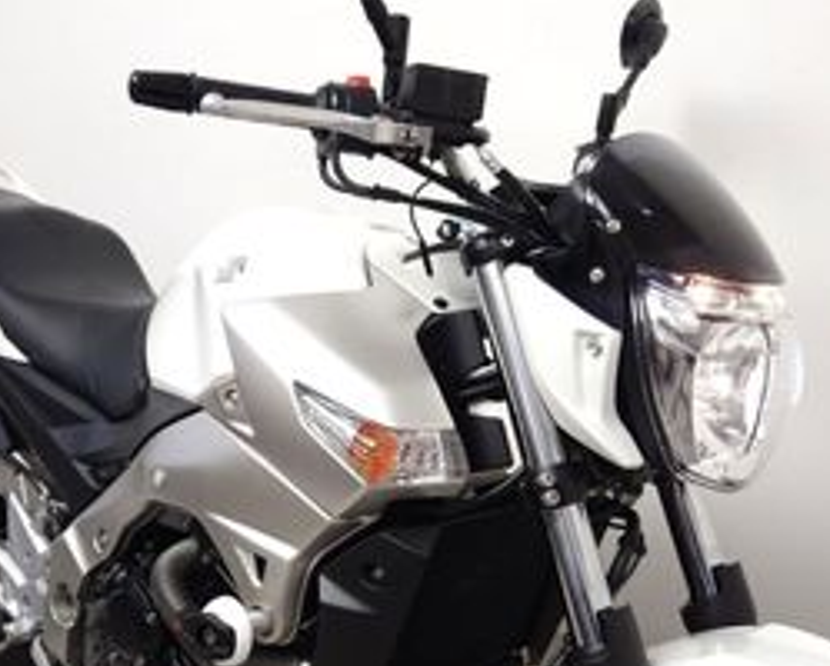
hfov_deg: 50.1
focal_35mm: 36
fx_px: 886
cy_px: 360
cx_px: 370
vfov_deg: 41.2
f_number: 1.8
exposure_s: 1/100
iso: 125
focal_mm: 5.4
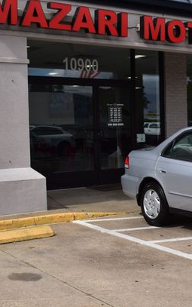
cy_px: 152
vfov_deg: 31.6
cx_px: 206
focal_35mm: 65
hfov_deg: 19.3
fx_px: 542
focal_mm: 27
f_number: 11
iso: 250
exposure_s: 1/500
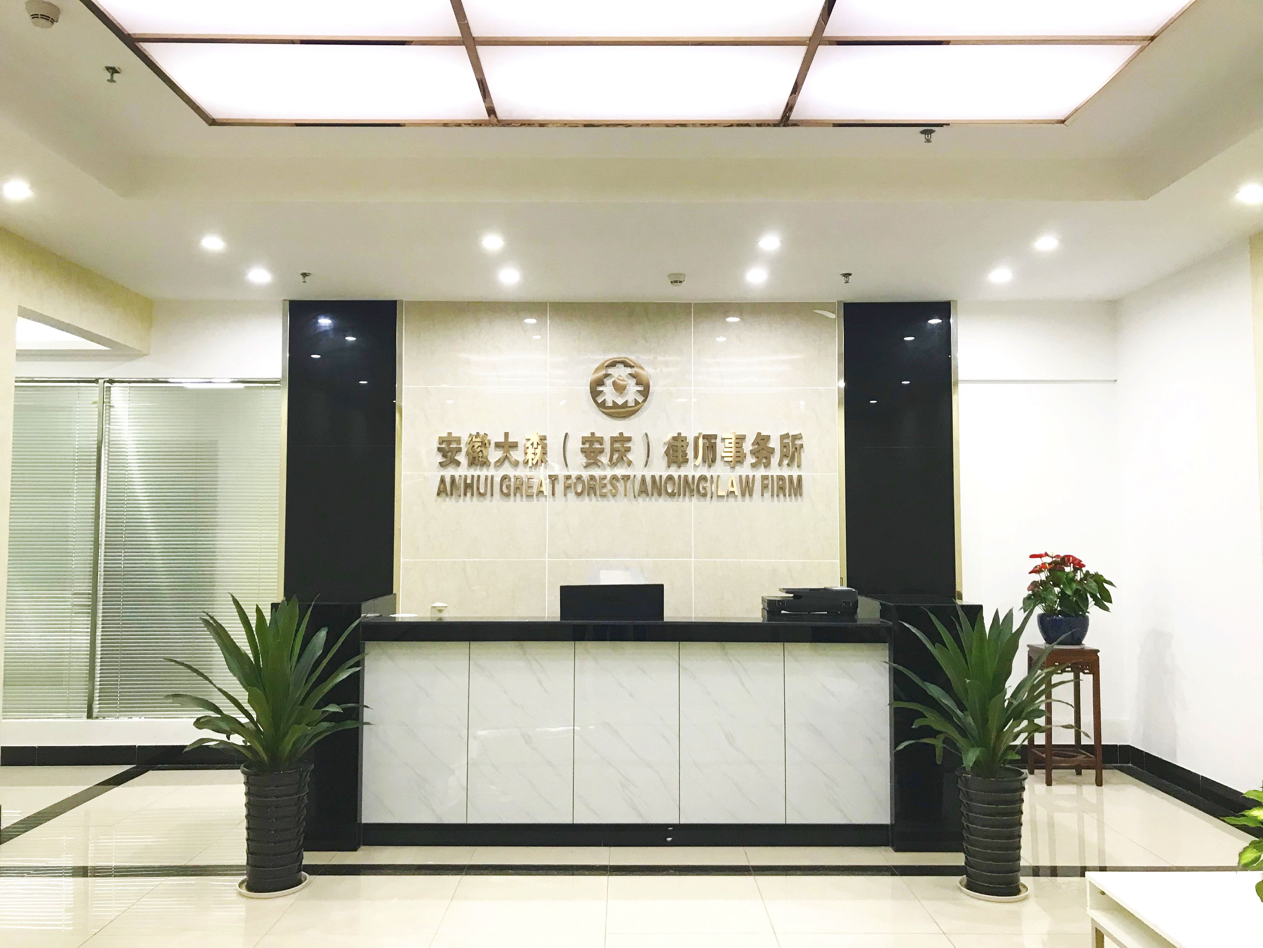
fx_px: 1022
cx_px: 632
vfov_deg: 49.7
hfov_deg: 63.4
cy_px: 474
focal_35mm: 28
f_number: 1.8
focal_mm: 3.99
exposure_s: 1/25
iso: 40
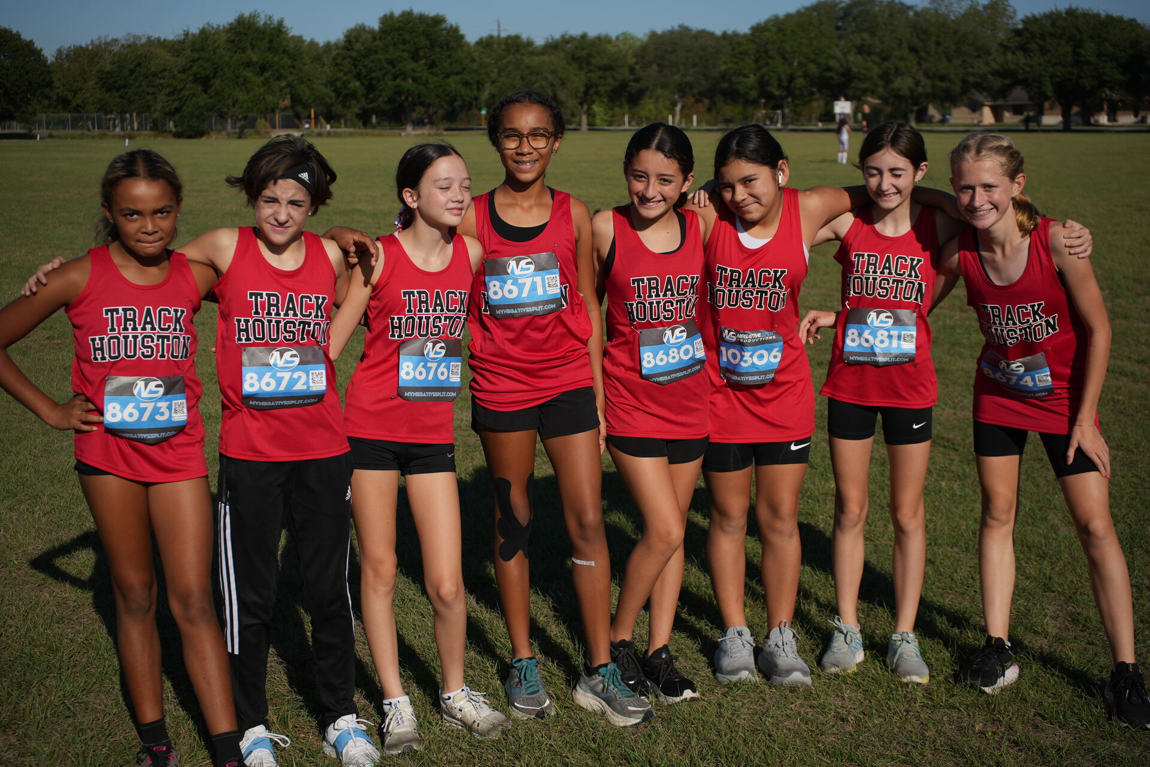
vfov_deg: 27.5
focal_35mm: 49
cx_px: 575
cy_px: 384
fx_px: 1565
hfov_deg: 40.3
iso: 100
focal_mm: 49
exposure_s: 1/1600
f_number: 5.6
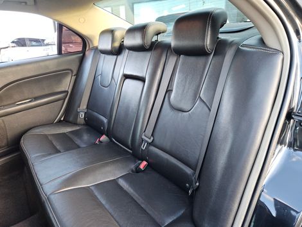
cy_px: 114
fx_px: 201
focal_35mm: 23
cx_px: 151
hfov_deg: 73.8
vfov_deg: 59.0
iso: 320
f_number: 1.8
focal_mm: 5.4
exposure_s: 1/120
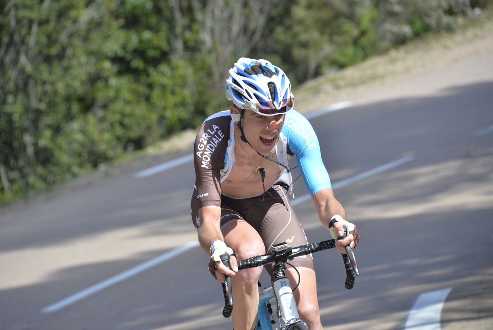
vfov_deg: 4.6
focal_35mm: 300
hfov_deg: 6.9
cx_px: 246
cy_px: 165
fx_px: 4113
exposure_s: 1/800
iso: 500
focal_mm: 300
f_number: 10
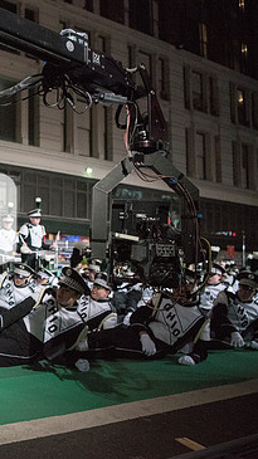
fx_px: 487
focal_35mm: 40
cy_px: 232
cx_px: -78
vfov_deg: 50.5
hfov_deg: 25.5
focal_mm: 24
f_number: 2.8
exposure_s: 1/3200
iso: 8000
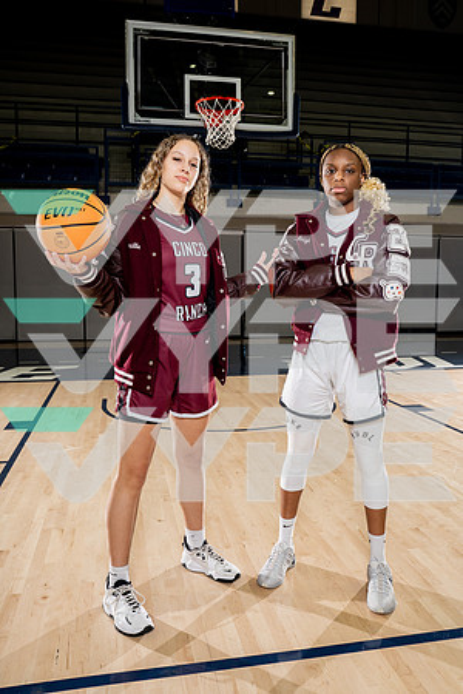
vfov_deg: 63.7
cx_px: 232
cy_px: 347
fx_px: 559
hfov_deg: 45.0
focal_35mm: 29
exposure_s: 1/250
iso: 640
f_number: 8
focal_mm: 29
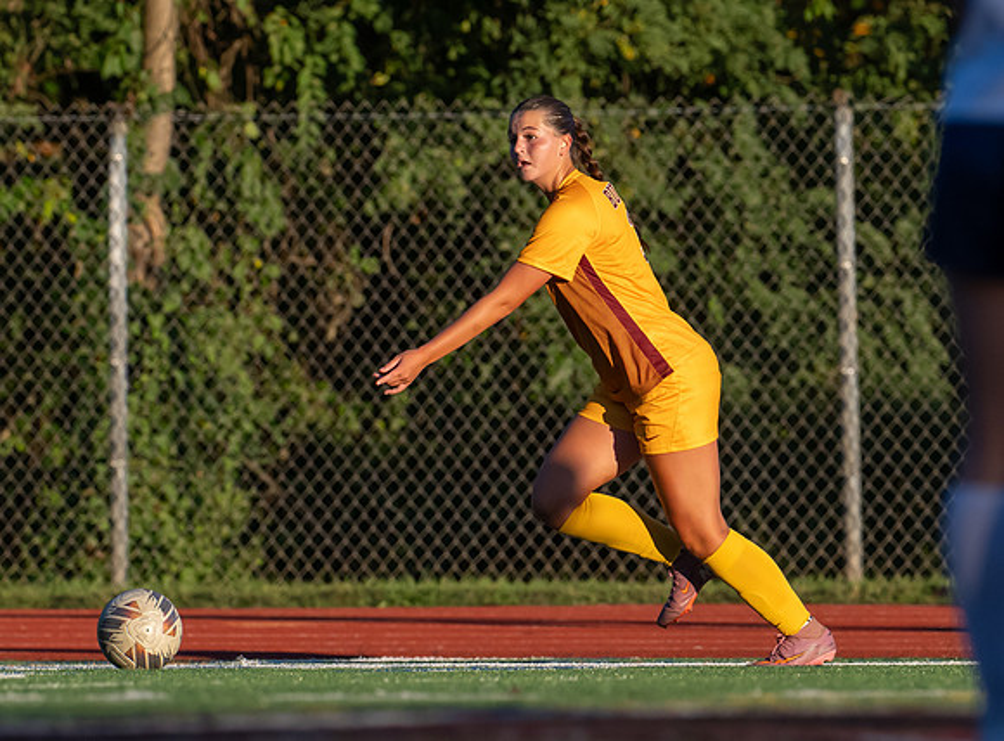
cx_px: 559
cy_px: 499
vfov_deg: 1.6
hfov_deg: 2.2
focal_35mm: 914
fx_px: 26345
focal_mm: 400
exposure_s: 1/2500
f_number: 5.6
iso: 900
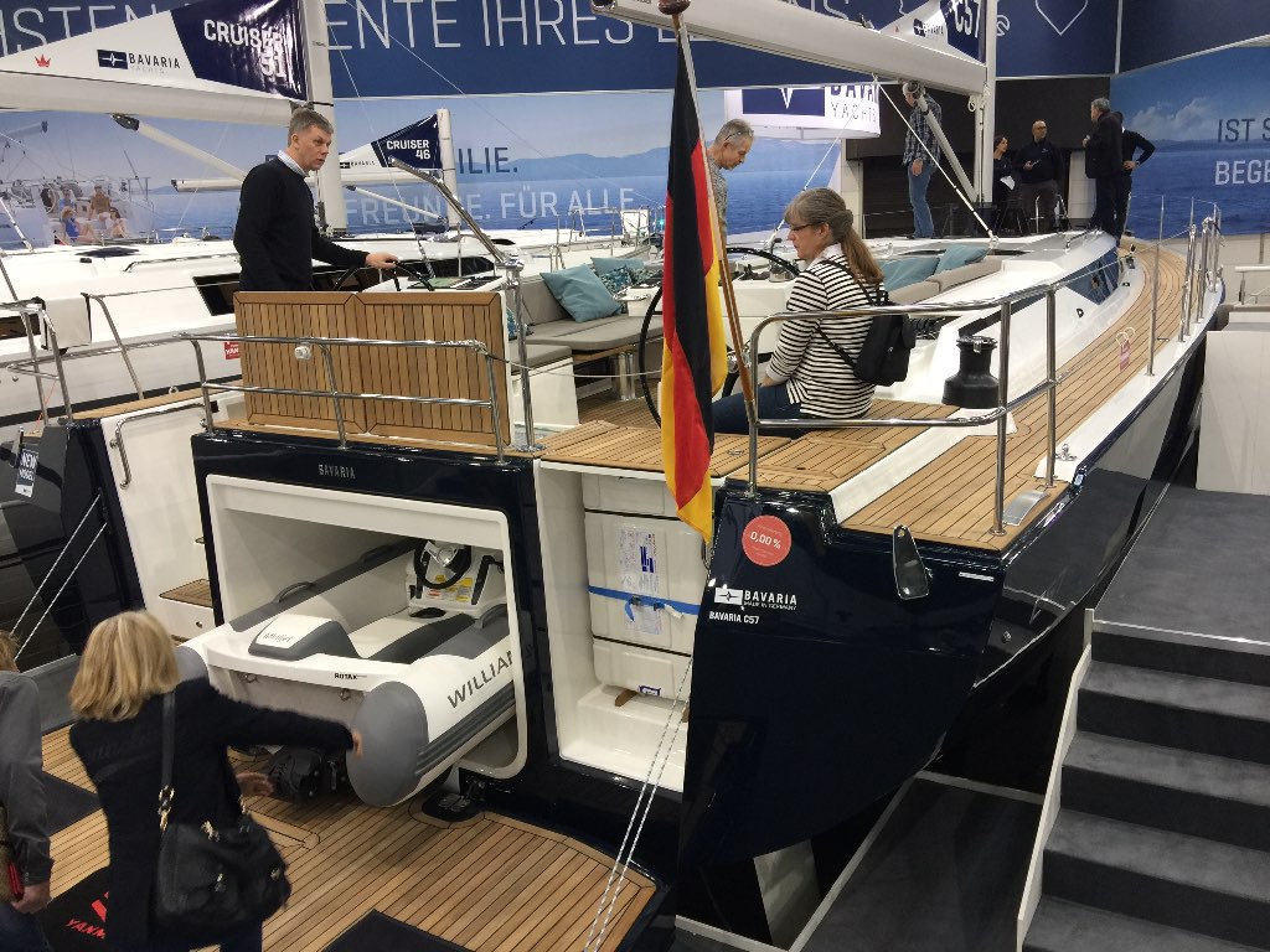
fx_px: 1064
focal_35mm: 29
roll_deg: +2.5
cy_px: 476
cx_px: 635
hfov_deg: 61.7
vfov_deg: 48.2
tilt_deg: -11.9
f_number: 2.2
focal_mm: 4.15
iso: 64
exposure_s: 1/33
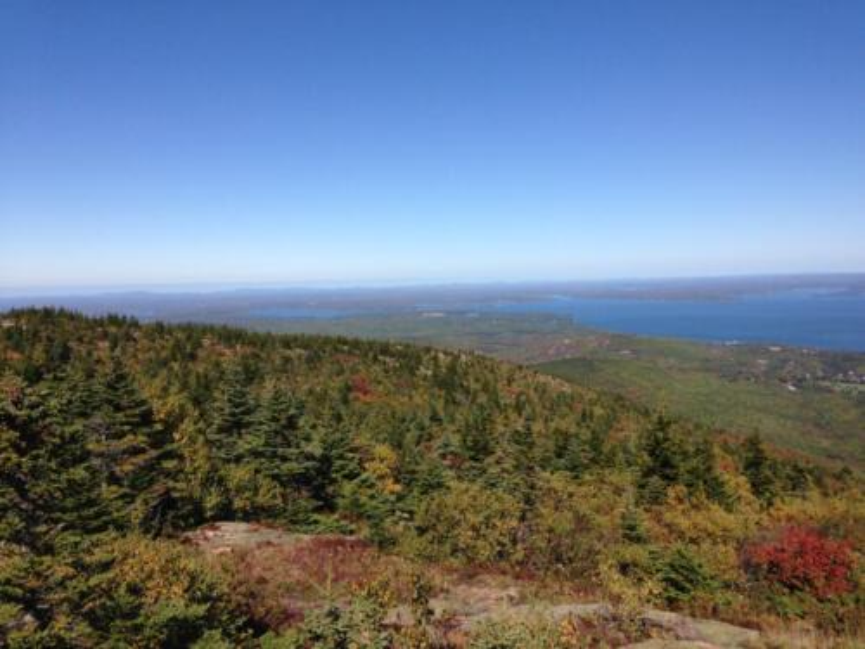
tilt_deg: -5.1
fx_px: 825
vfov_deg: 42.9
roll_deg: +2.0
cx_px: 432
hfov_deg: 55.4
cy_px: 324
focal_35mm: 33
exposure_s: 1/2584
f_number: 2.4
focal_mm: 4.12
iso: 50
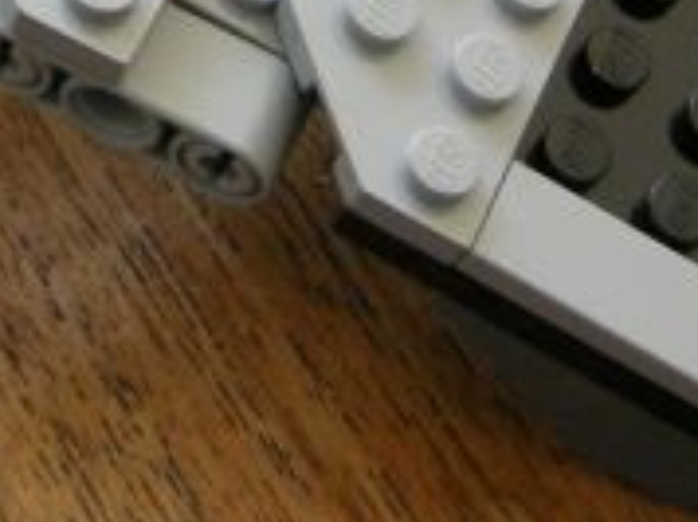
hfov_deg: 12.2
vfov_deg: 9.0
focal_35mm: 162
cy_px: -200
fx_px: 3262
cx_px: 180
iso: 96
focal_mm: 7.5
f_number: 2.7
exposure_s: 1/59.8
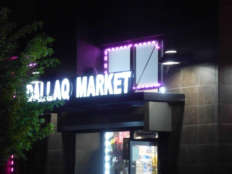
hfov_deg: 11.3
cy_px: 87
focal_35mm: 175
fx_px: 1173
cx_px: 116
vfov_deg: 8.5
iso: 800
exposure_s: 1/10
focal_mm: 27.1
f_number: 4.8
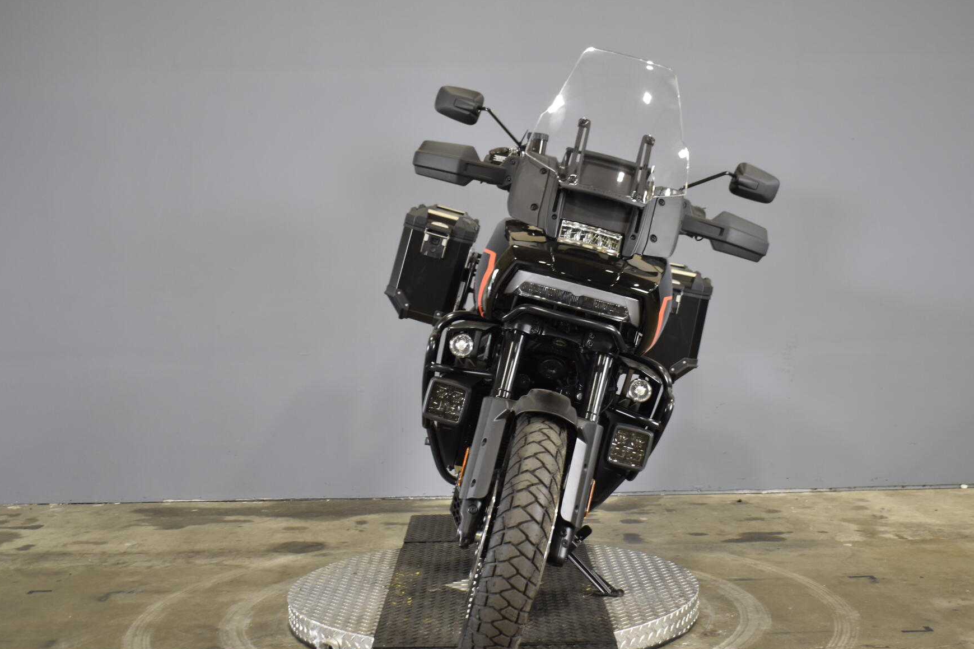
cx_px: 517
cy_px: 358
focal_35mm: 47
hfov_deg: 42.2
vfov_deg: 28.9
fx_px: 1260
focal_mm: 27
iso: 400
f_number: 4
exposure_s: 1/20
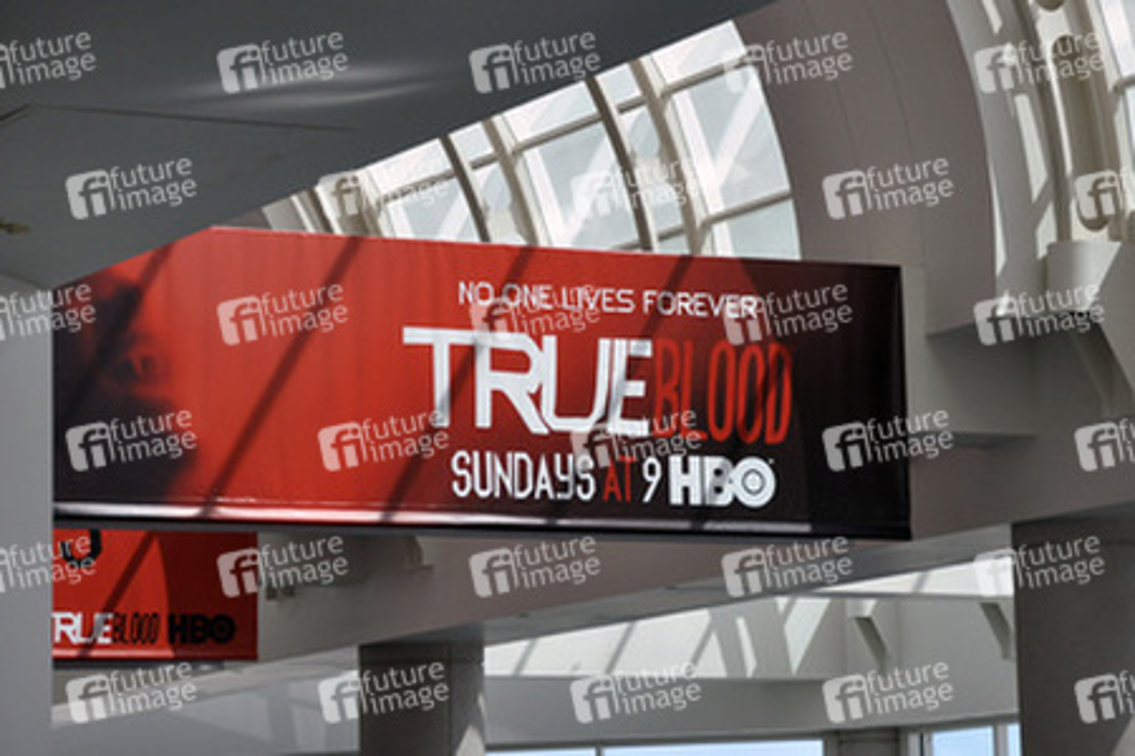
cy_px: 378
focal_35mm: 135
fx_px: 4256
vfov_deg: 10.2
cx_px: 568
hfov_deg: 15.2
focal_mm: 90
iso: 800
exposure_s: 1/1250
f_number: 5.6
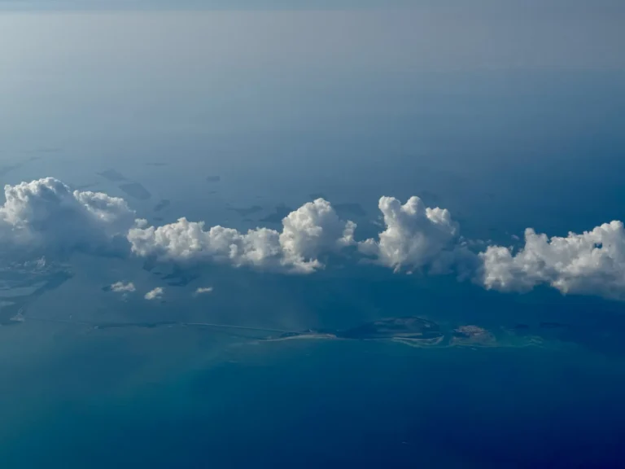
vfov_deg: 30.3
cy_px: 234
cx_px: 312
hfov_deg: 39.7
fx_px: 867
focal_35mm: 48
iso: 64
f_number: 1.78
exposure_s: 1/7937
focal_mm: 6.76
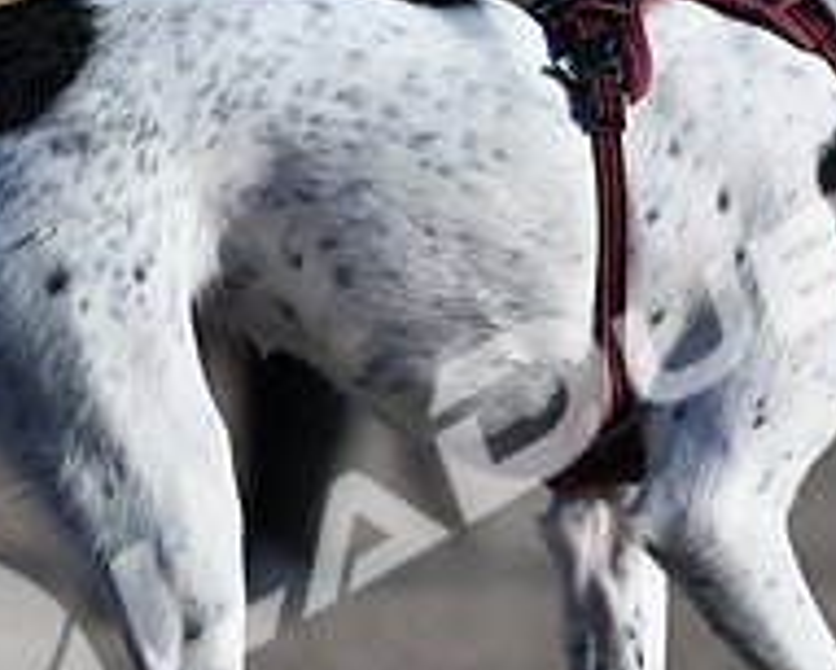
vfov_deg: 1.8
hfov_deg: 2.3
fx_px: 21166
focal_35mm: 855
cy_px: 296
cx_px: 696
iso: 110
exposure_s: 1/4000
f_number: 2.8
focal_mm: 200
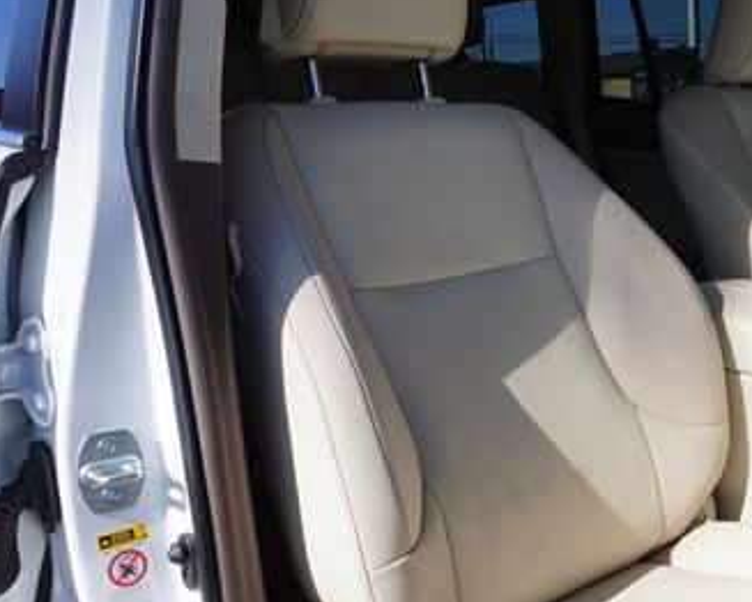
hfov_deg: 38.9
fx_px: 980
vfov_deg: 34.2
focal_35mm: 44
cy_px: 287
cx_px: 685
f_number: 13
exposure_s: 1/80
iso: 100
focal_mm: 16
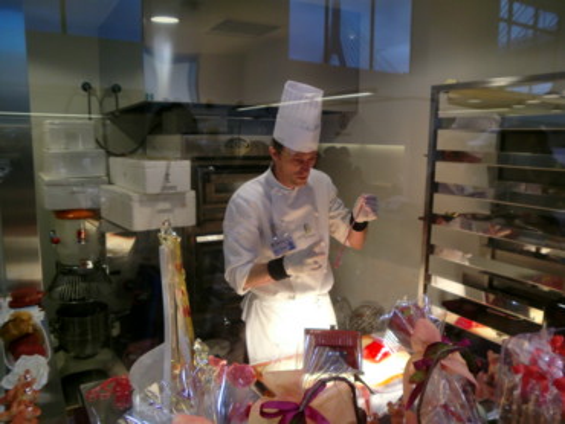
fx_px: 457
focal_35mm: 28
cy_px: 212
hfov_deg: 63.4
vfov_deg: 49.8
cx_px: 282
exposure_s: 1/125
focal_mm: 4.65
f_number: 2.6
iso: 100
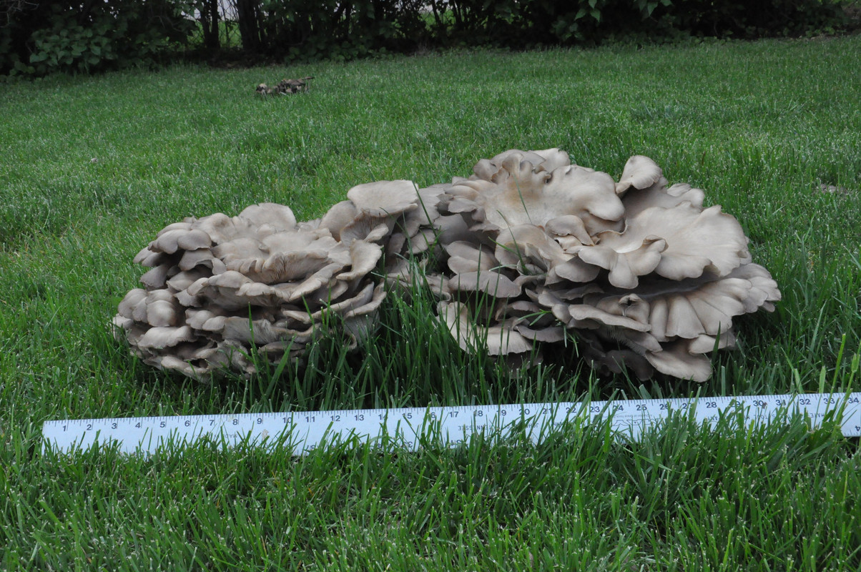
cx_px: 430
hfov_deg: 46.4
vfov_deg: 31.8
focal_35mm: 42
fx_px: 1003
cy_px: 286
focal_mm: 28
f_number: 11
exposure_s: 1/500
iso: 3200
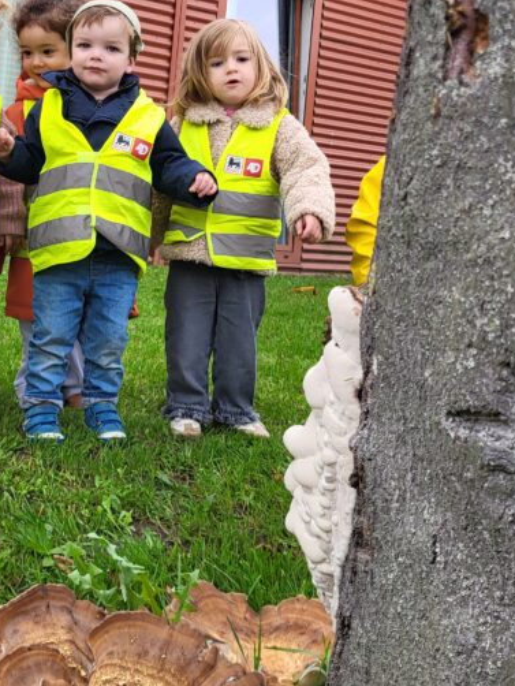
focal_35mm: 53
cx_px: 96
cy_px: 206
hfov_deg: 27.0
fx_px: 1050
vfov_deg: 35.6
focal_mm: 5.4
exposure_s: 1/125
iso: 40
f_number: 1.8
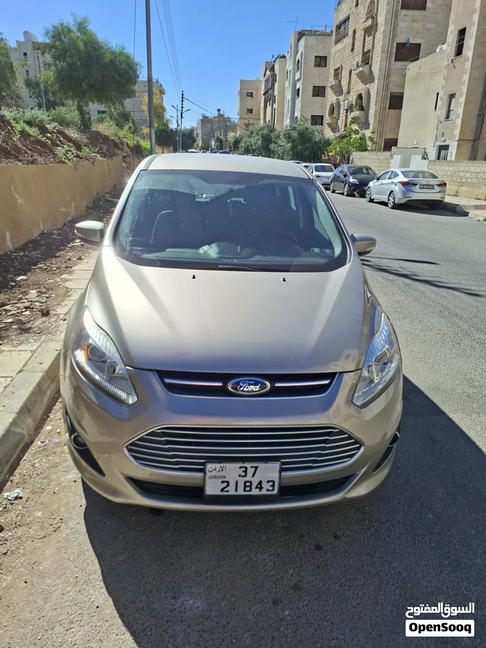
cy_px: 324
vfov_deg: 73.9
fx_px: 430
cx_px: 243
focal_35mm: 23
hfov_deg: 58.9
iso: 50
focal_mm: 5.54
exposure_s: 1/2959
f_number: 1.8
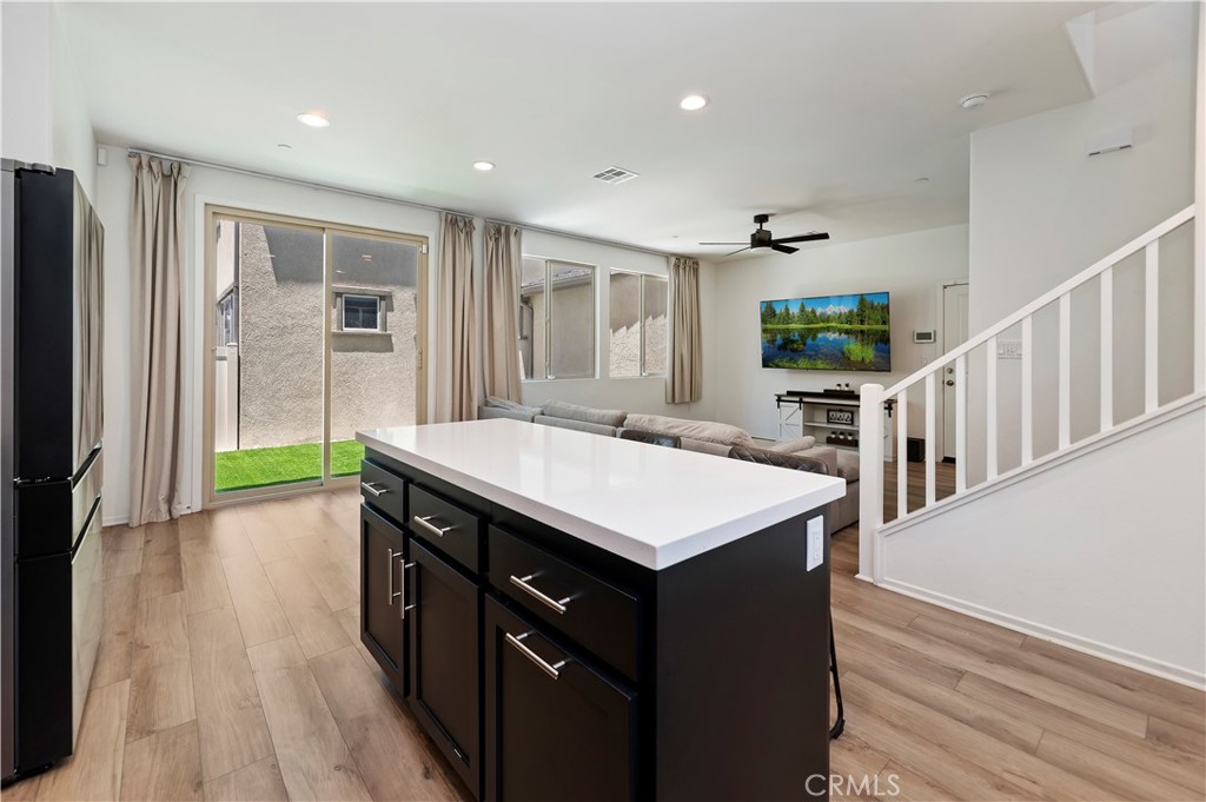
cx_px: 603
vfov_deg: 81.1
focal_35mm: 14
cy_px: 401
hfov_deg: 104.3
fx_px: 469
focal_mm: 14
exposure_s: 1/15
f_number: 10
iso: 500
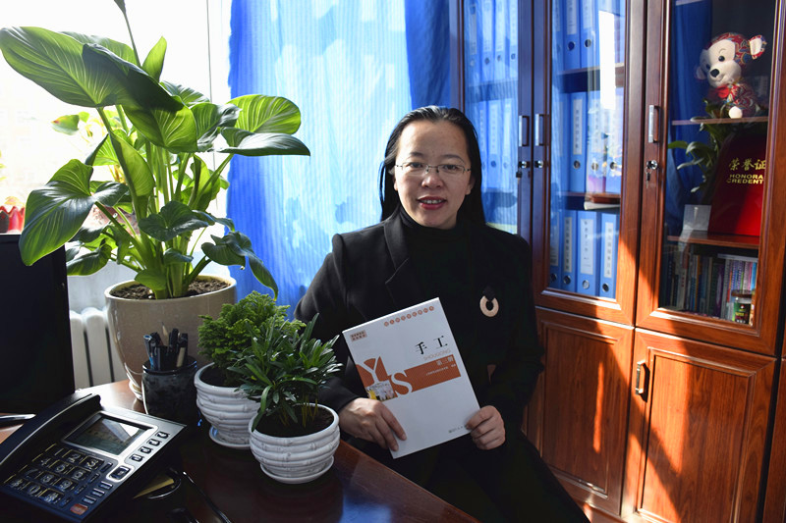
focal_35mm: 27
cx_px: 393
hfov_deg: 67.4
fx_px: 589
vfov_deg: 47.9
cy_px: 262
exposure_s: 1/100
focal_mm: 18
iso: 400
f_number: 5
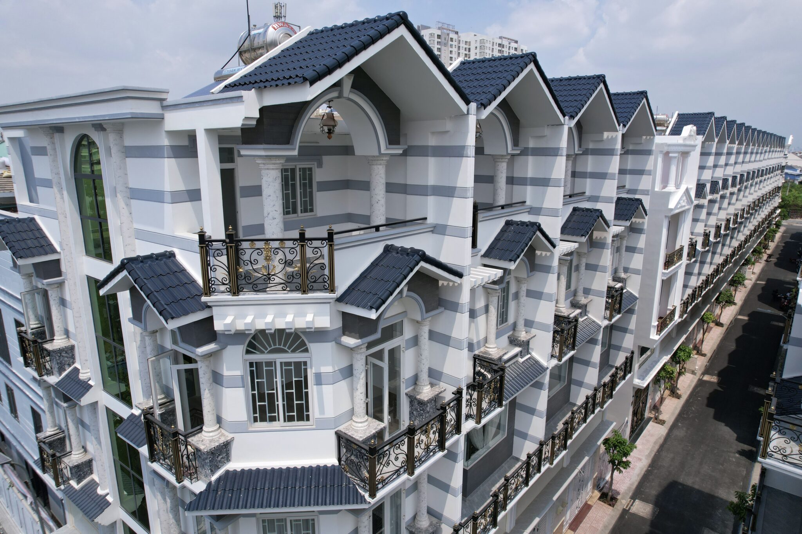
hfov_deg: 78.6
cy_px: 267
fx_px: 490
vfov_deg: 57.2
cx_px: 401
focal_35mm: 22
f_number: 2.8
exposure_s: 1/2500
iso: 120
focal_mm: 8.38
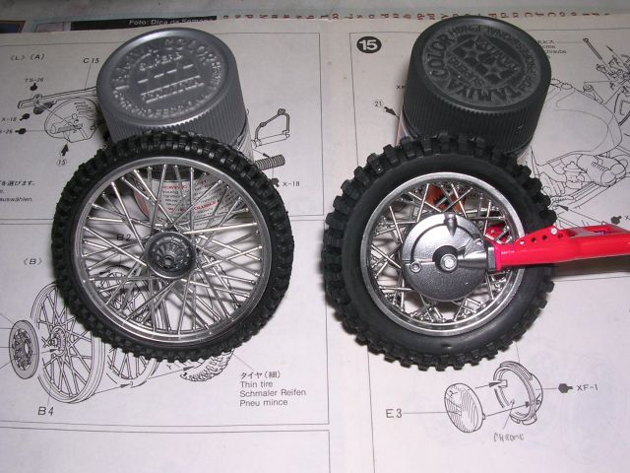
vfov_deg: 37.7
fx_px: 692
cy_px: 236
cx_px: 315
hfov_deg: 49.0
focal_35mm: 38
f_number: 5.6
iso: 100
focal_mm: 5.8
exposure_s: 1/60.1
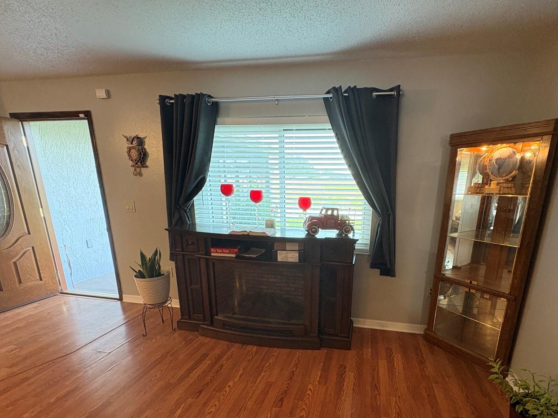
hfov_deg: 87.4
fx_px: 290
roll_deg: -0.4
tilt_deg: -15.9
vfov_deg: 70.2
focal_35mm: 18
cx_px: 311
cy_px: 266
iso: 400
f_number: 2.2
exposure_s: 1/60
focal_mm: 2.22
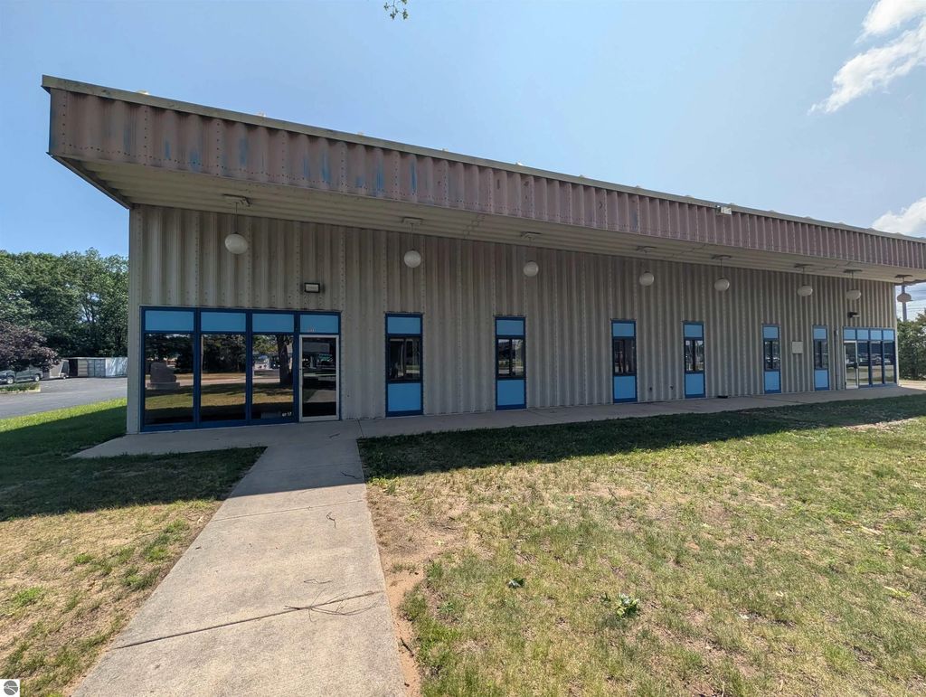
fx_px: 321
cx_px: 463
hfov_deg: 110.5
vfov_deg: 94.6
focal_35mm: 12
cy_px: 348
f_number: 1.7
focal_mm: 2.02
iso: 51
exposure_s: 1/4184
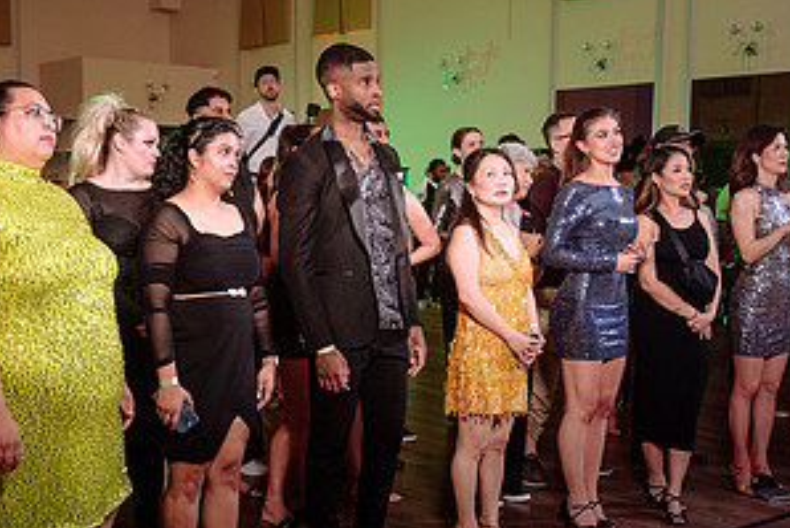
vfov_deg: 23.4
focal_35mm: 58
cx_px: 333
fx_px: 1273
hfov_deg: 34.4
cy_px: 320
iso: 500
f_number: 2.8
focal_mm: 29
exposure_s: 1/160
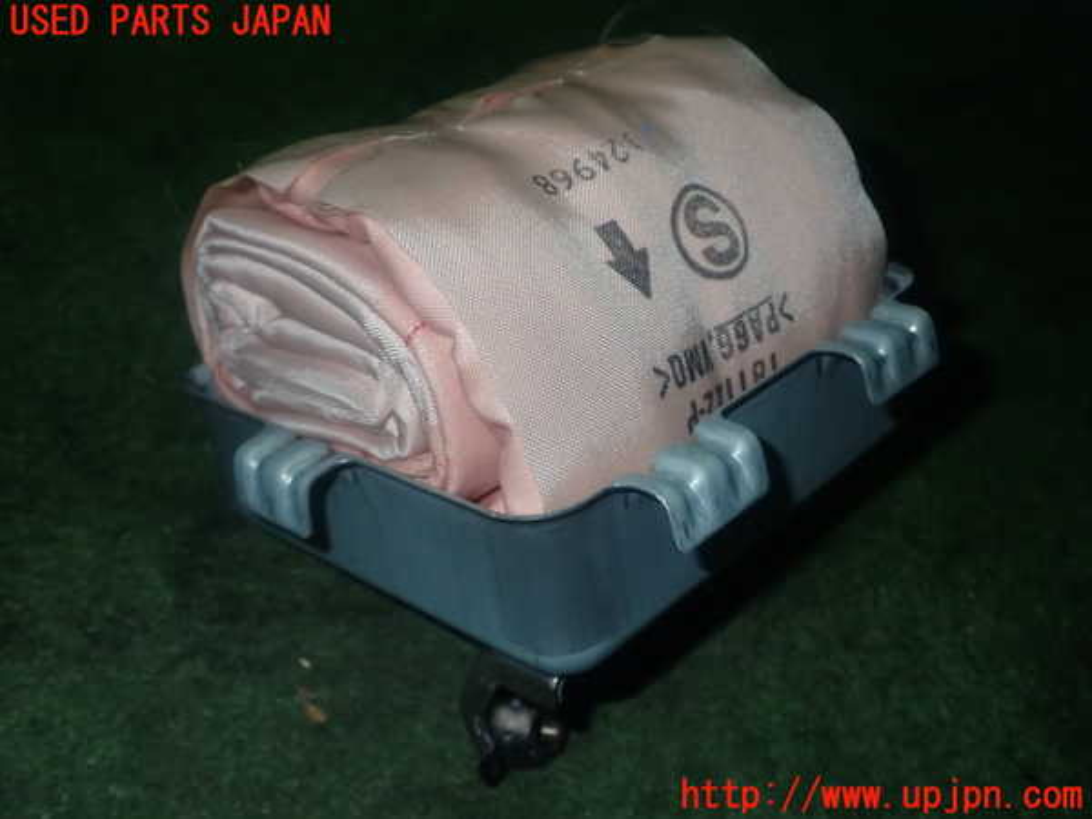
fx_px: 1199
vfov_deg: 37.7
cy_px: 410
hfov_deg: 49.0
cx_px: 546
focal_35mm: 38
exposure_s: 1/40
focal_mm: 6.83
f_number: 8
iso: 200
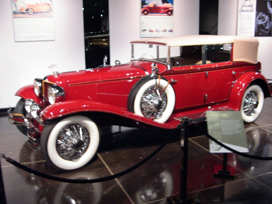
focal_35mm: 38
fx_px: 299
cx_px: 136
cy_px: 102
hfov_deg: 49.0
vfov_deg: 37.7
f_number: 2.8
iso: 339
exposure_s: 1/4
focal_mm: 8
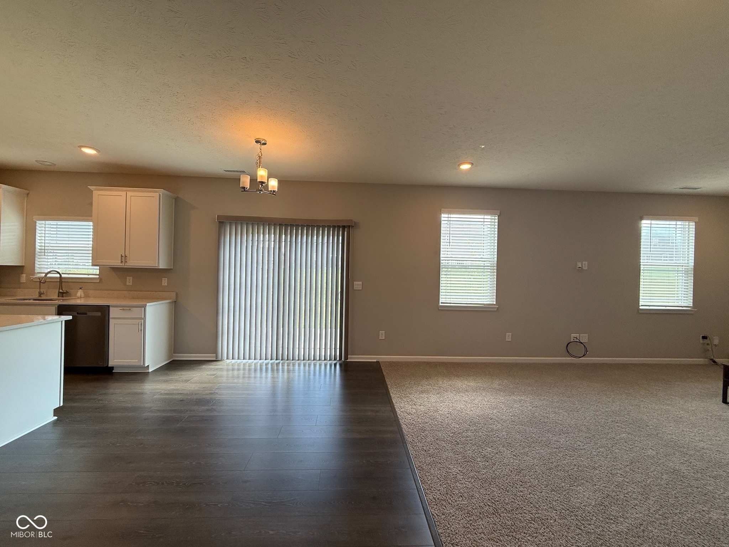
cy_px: 274
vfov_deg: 85.7
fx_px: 295
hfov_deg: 102.1
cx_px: 364
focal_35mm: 14
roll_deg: -2.1
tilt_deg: -0.3
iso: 64
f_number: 2.2
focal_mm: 2.22
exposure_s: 1/120
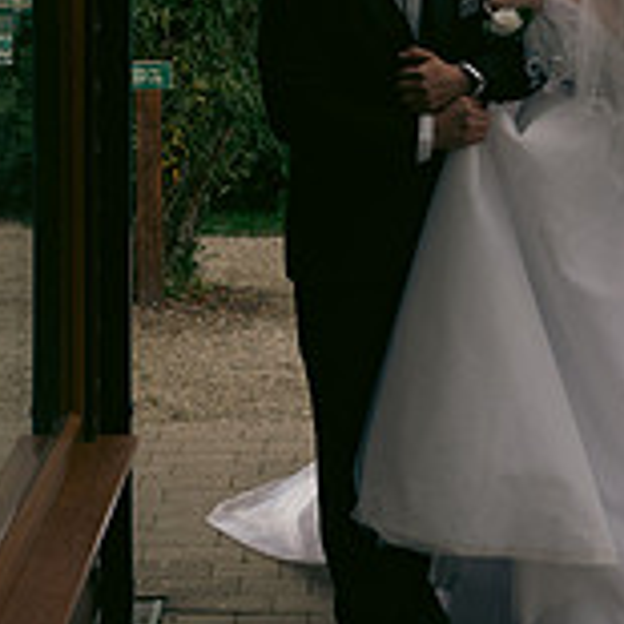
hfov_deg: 13.6
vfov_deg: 13.7
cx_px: 620
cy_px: 191
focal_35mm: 127
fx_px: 2590
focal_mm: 40
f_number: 3.5
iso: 250
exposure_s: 1/800
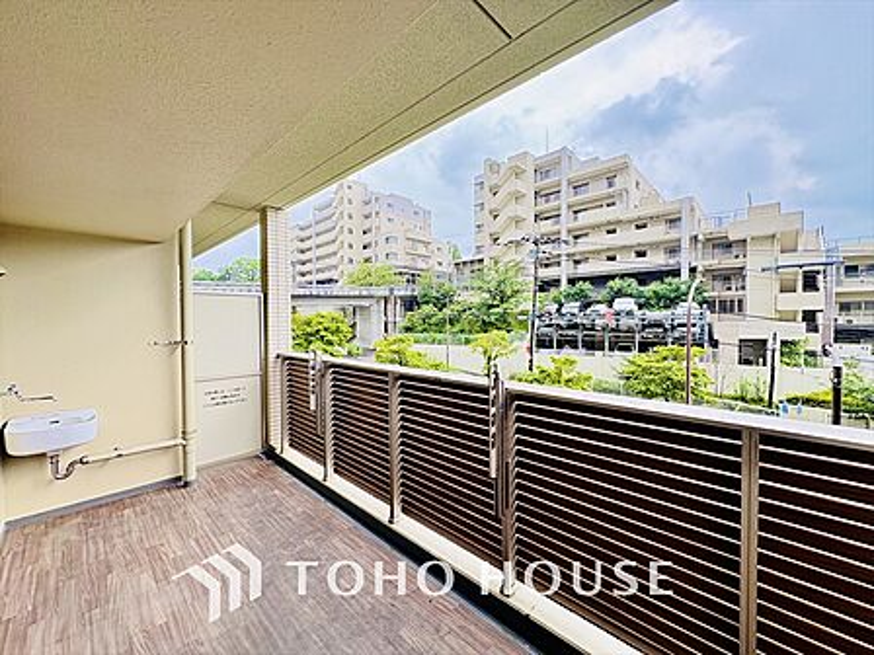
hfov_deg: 102.1
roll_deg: +0.7
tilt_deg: -0.9
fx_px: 353
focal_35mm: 14
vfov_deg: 85.7
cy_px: 328
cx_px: 437
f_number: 2.2
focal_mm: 2.22
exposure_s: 1/227
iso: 64
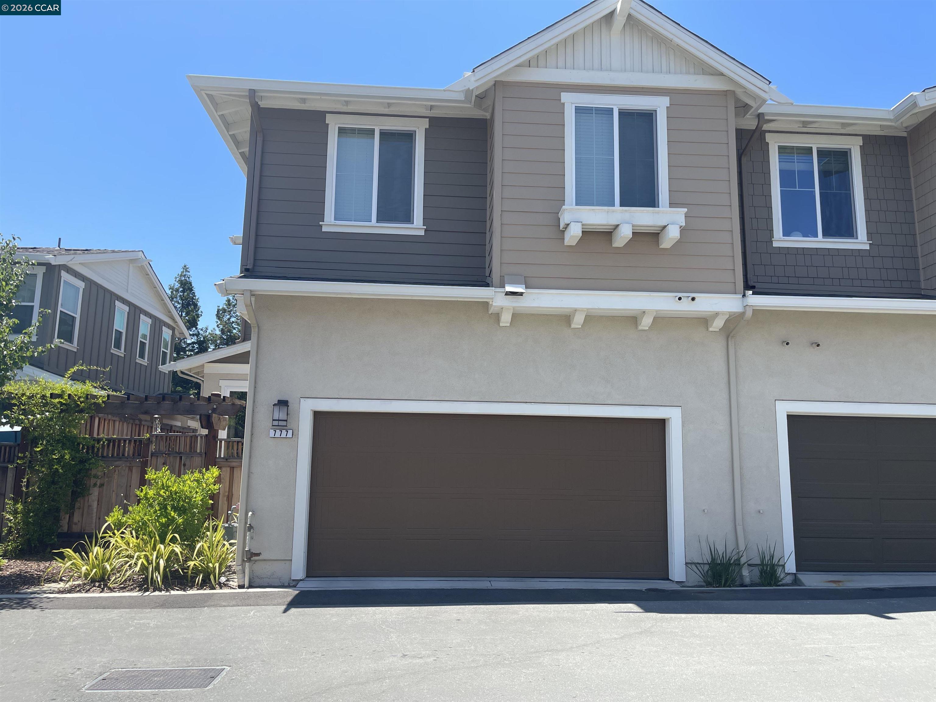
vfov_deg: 53.1
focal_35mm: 26
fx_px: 703
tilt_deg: +8.0
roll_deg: -0.8
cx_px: 468
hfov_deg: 67.3
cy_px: 351
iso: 32
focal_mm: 5.1
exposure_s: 1/1883
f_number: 1.6
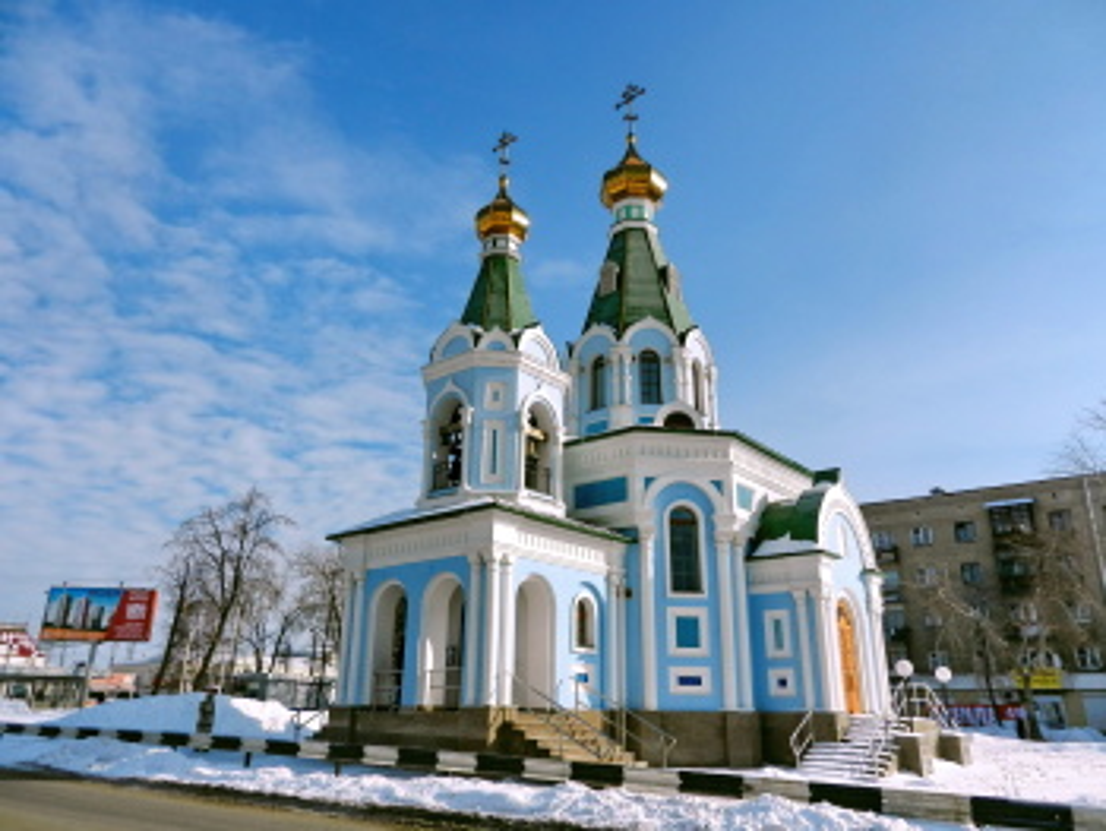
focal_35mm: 25
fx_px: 799
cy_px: 416
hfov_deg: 69.4
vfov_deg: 54.9
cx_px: 553
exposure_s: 1/2000
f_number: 3.5
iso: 160
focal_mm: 4.5
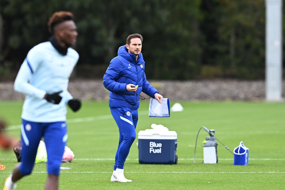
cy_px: 95
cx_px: 142
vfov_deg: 3.4
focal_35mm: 400
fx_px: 3167
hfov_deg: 5.2
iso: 800
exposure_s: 1/1600
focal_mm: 400
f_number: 3.5
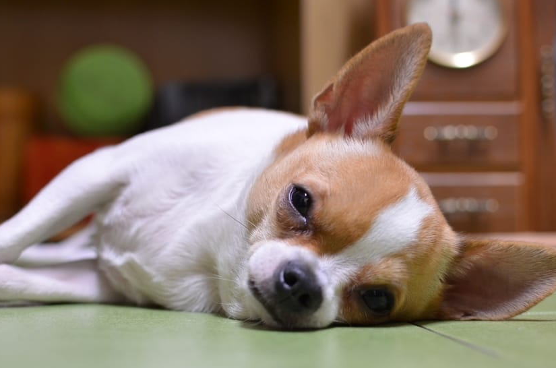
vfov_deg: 21.2
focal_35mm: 64
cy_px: 217
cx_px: 258
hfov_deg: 31.7
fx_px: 980
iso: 400
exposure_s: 1/15
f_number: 2.8
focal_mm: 35
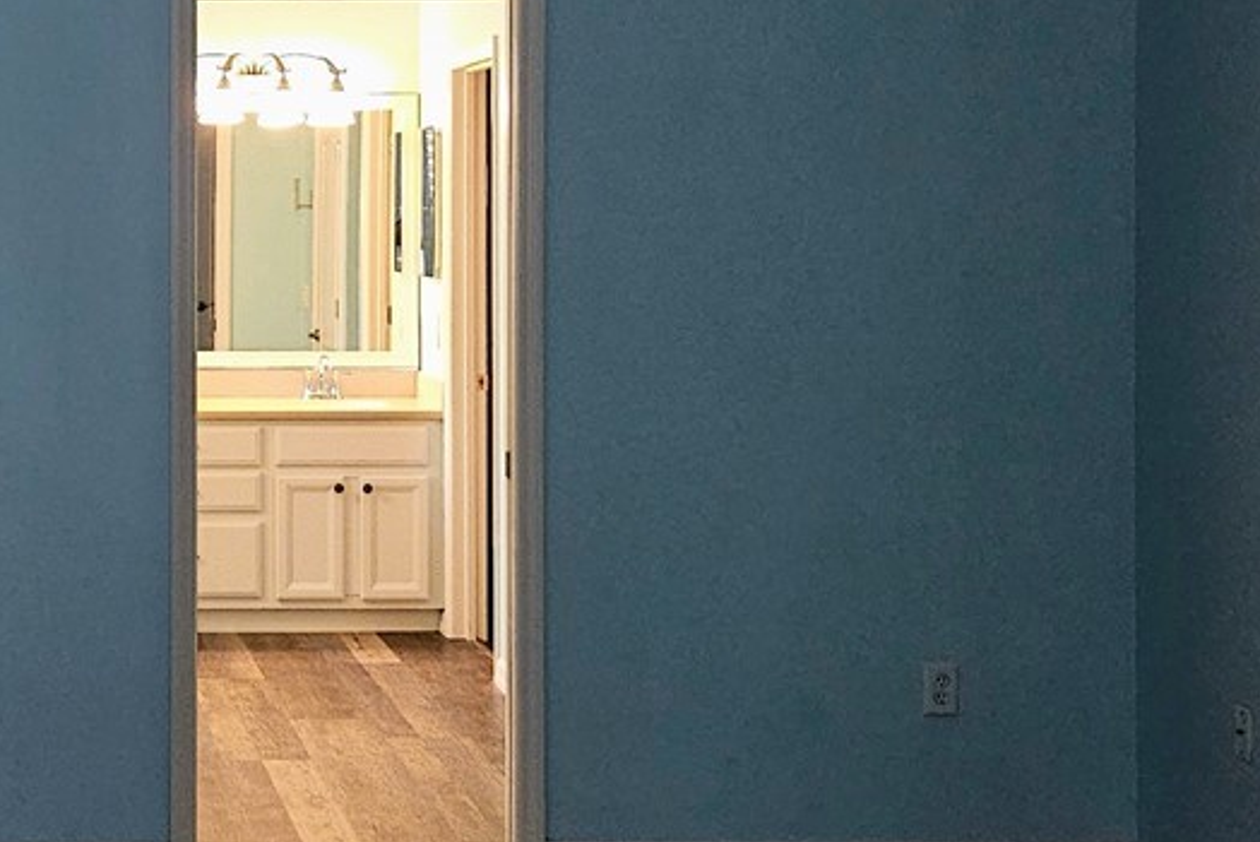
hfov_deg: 26.4
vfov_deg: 18.6
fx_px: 2556
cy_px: 229
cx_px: 38
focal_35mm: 73
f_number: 1.8
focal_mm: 5.4
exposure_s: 1/20
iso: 125
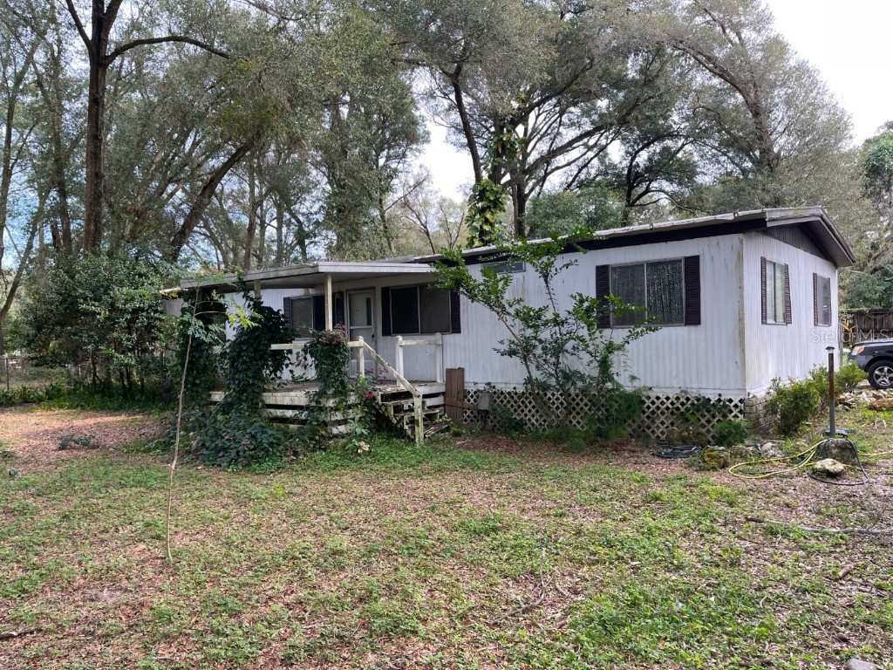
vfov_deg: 53.1
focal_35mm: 26
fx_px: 671
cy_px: 335
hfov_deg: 67.3
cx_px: 446
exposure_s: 1/242
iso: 32
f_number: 1.6
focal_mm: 5.1
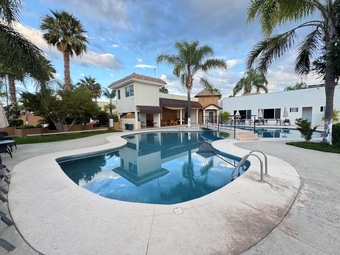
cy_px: 128
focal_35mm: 14
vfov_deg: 85.7
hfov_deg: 102.1
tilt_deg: -8.8
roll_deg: +0.9
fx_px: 138
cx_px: 170
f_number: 2.2
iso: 100
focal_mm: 2.22
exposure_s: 1/99
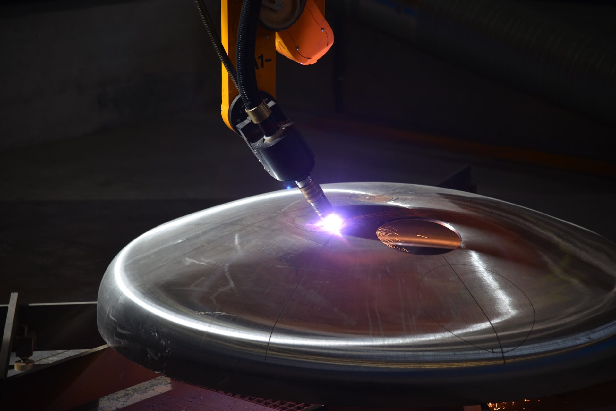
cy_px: 206
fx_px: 2054
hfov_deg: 17.1
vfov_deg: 11.4
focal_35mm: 120
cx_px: 308
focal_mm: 120
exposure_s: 1/80
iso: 100
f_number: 4
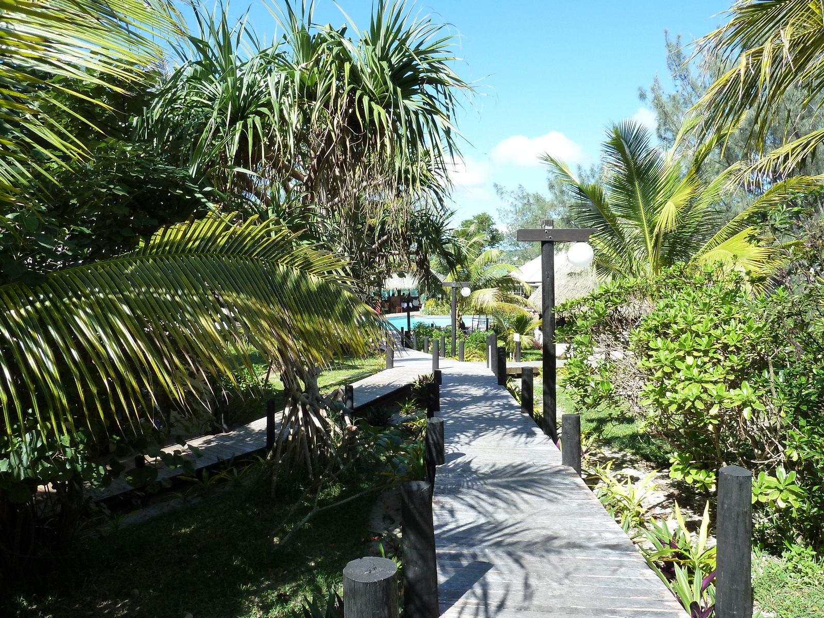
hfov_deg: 69.4
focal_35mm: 25
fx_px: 595
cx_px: 412
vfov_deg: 54.9
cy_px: 309
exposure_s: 1/250
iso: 125
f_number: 4
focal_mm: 4.1
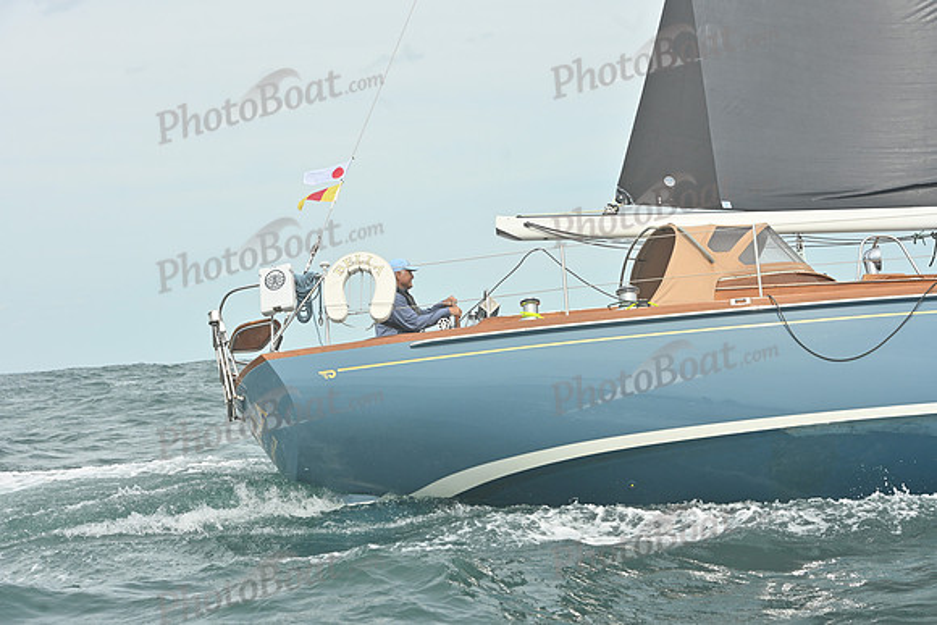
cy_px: 312
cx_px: 468
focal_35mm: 90
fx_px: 2343
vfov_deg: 15.2
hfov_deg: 22.6
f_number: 8
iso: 320
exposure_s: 1/1250
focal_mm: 90
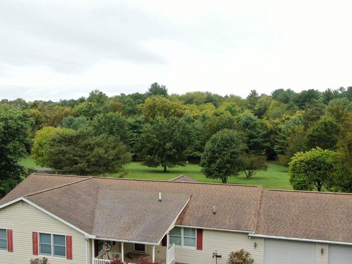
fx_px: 376
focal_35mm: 37
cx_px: 181
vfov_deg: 38.5
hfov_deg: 50.1
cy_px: 159
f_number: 2.8
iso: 110
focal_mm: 4.39
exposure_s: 1/320
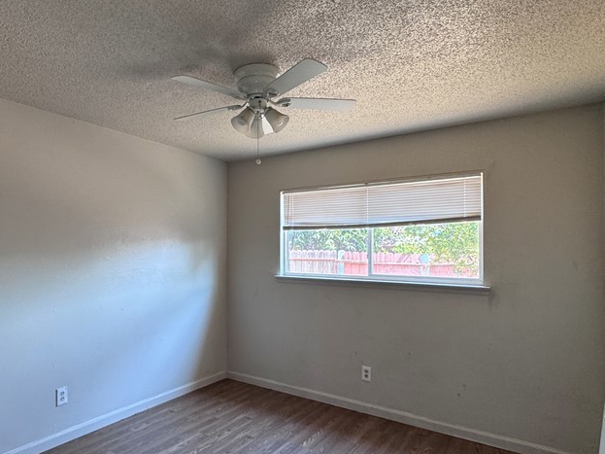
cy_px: 245
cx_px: 230
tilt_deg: -1.5
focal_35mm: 23
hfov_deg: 72.8
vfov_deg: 58.8
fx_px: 402
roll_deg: -0.4
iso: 160
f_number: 2.2
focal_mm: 2.22
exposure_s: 1/99
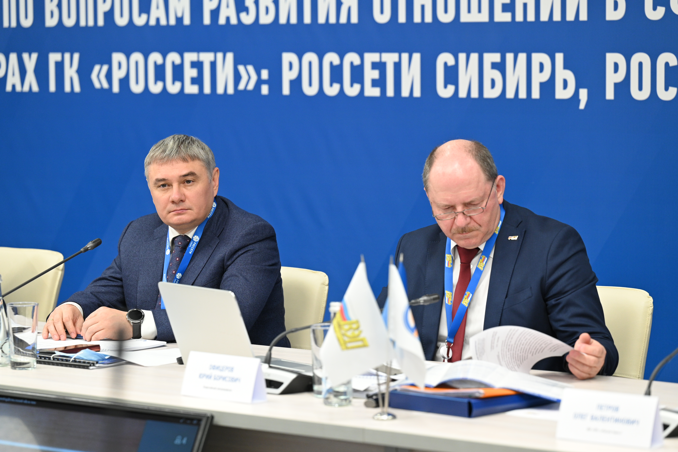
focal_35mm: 125
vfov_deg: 11.0
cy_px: 226
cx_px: 339
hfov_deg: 16.4
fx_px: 2353
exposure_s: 1/320
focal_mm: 125
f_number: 3.5
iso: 1250
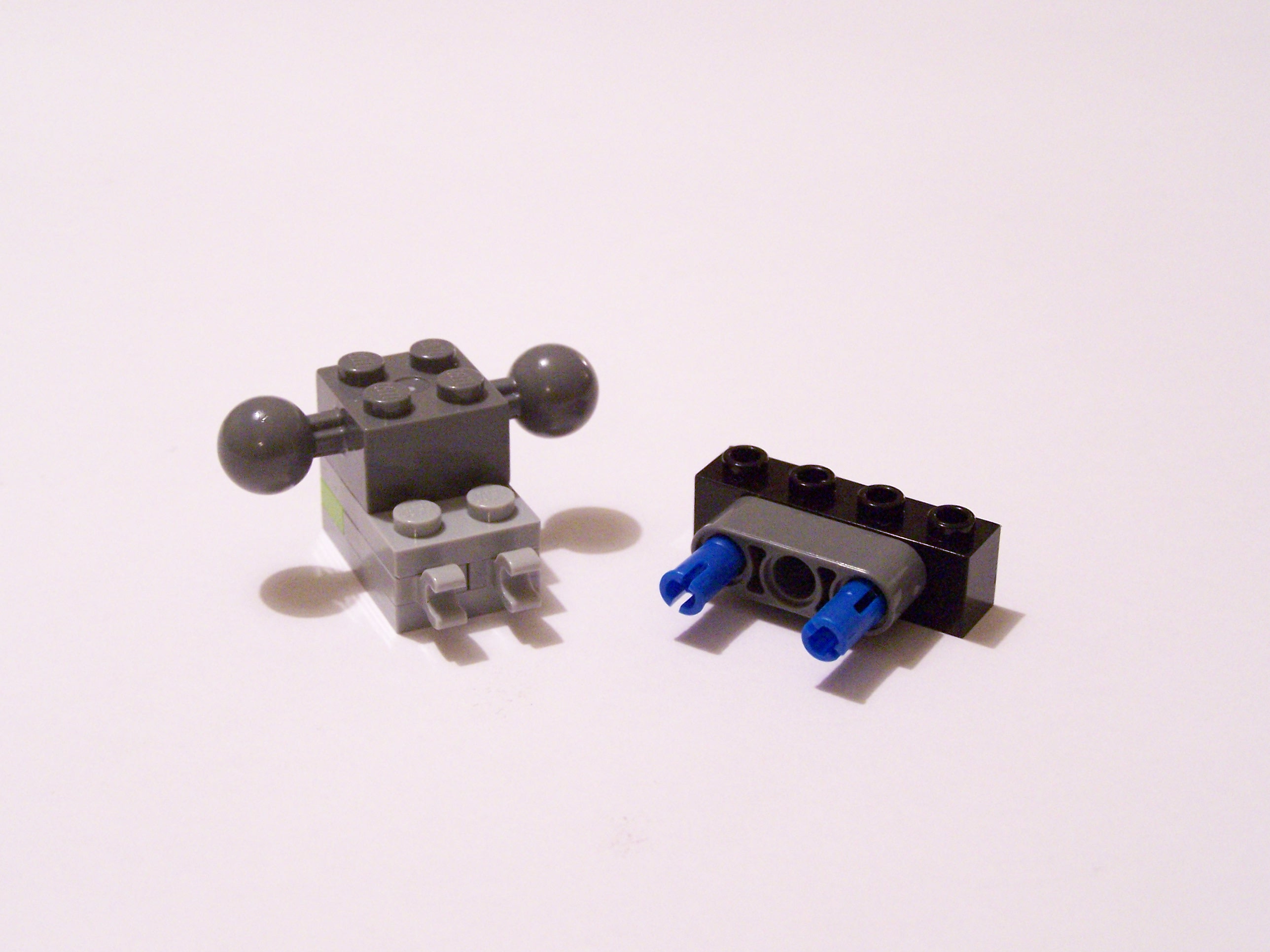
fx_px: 2458
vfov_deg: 21.9
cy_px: 476
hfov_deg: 29.0
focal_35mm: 67
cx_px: 635
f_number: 3.2
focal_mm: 11.1
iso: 400
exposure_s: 1/15
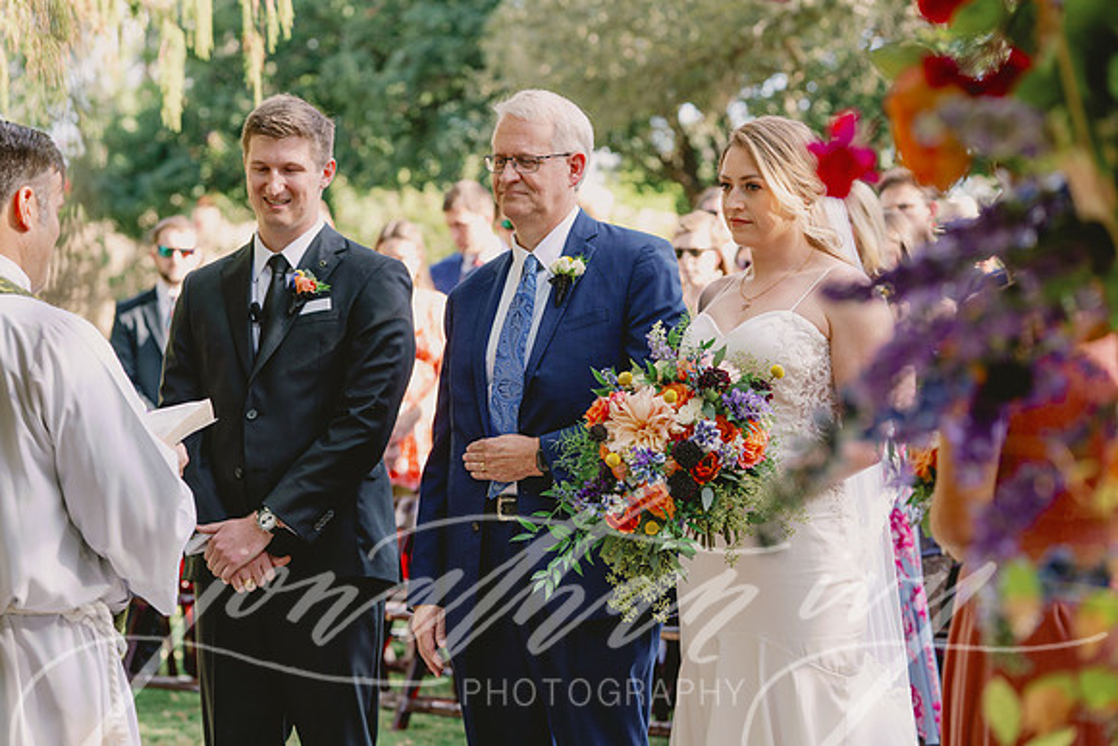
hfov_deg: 20.6
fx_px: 3075
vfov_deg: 13.8
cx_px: 559
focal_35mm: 99
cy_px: 373
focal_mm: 99
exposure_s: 1/250
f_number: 4
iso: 200
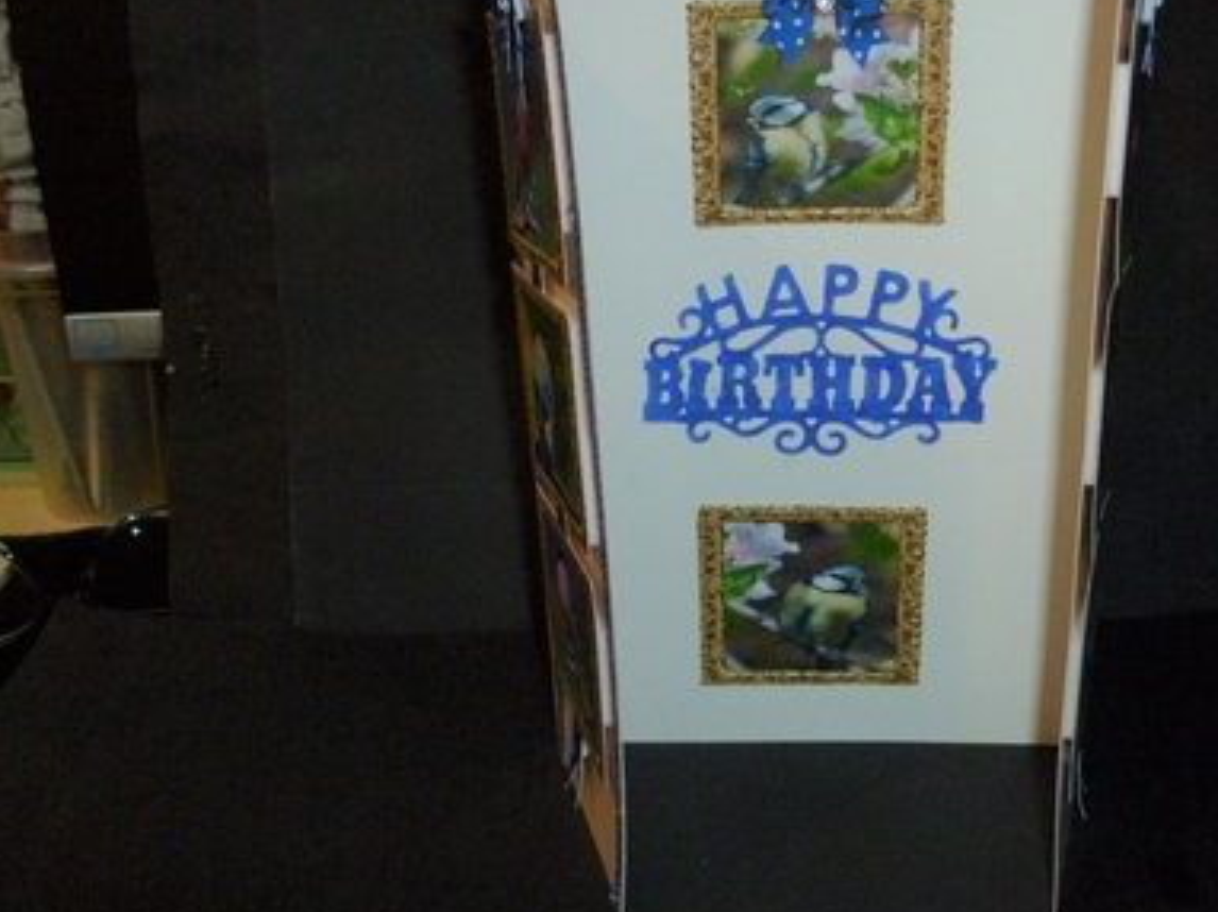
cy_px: 448
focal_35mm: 33
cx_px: 714
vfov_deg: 42.9
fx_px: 1160
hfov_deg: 55.1
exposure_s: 1/60
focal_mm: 5
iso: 400
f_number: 3.3
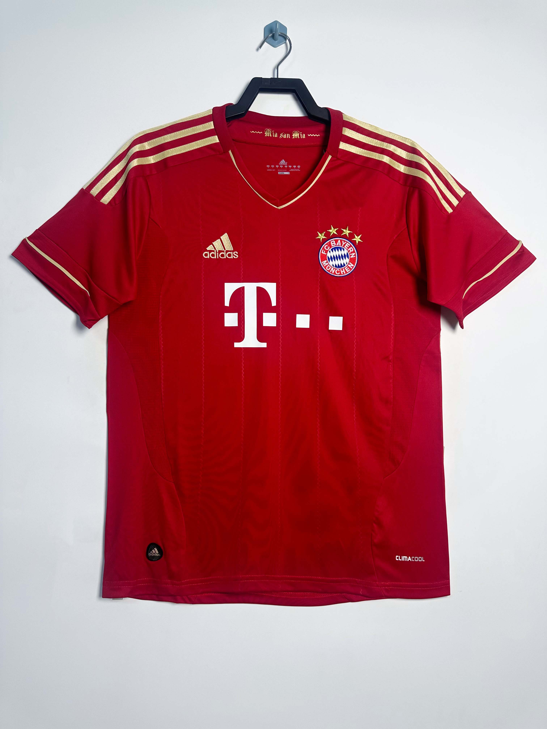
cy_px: 364
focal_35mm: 24
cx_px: 274
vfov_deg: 71.6
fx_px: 506
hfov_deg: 56.8
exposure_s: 1/100
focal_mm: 6.86
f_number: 1.78
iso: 64
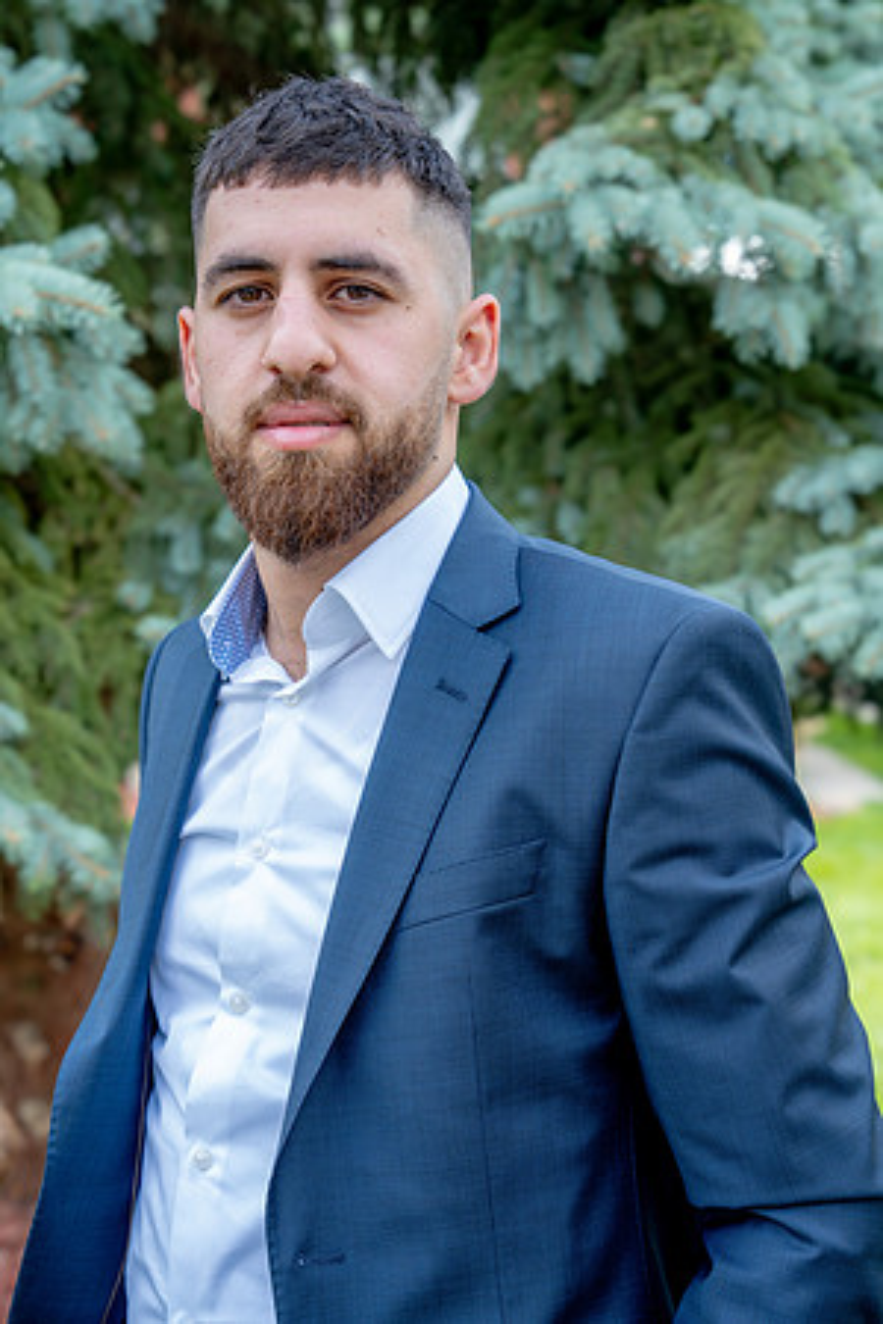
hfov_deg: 23.0
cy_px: 662
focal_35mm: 59
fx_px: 2171
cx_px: 442
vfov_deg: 33.9
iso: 320
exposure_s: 1/250
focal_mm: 59
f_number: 5
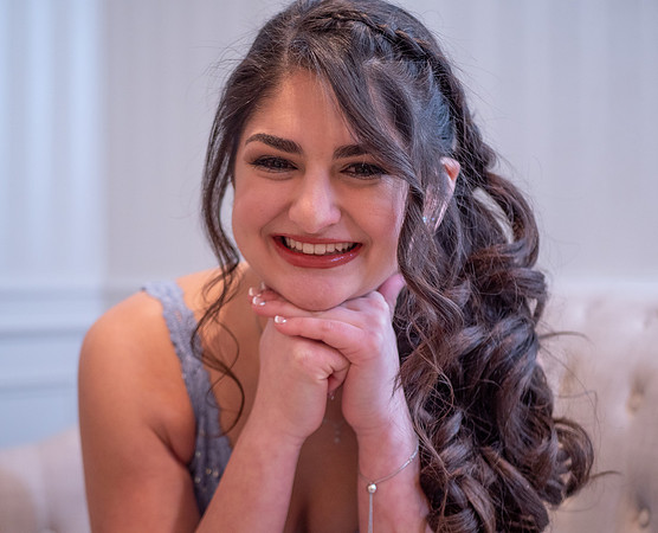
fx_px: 1025
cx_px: 303
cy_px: 266
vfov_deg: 29.1
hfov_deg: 35.6
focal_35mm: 52
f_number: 1.7
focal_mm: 25
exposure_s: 1/80
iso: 500
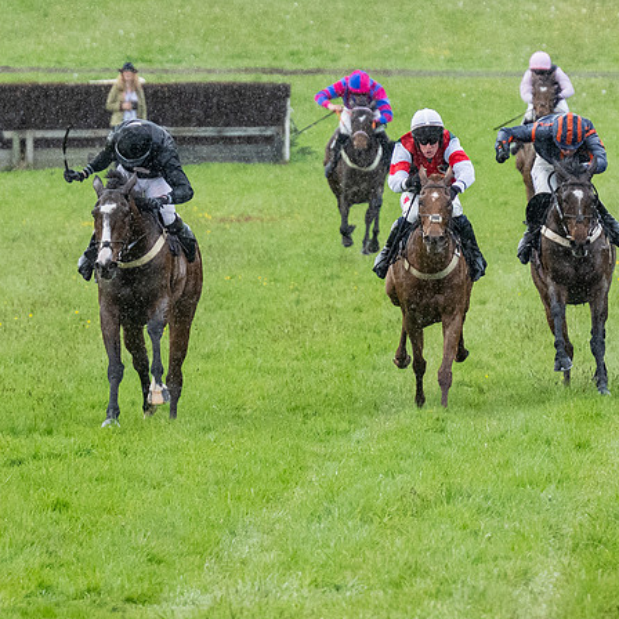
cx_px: 458
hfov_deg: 3.0
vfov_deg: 3.0
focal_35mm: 581
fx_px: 11754
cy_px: 363
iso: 2000
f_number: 4
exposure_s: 1/1000
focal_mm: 175
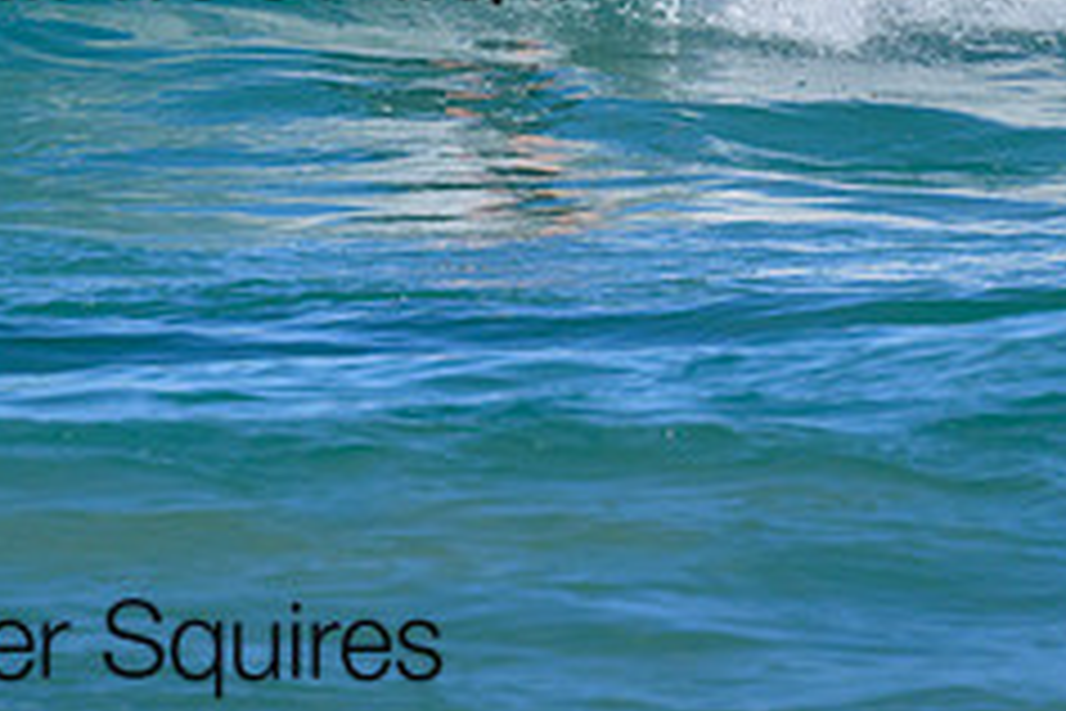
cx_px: 206
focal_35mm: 1882
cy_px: -115
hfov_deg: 1.1
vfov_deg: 0.7
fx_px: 55724
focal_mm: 560
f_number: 8
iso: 400
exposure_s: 1/1600
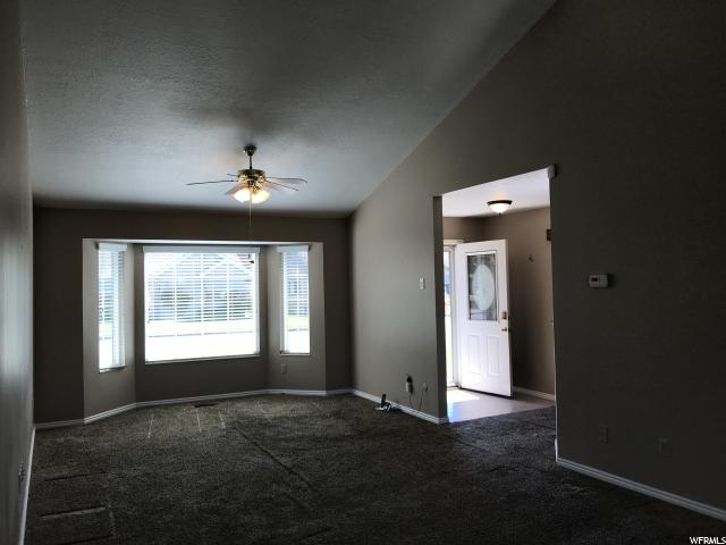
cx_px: 363
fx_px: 587
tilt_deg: +1.3
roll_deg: +1.6
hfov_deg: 63.4
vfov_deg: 49.7
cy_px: 272
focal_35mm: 28
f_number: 1.8
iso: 20
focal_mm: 3.99
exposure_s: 1/257
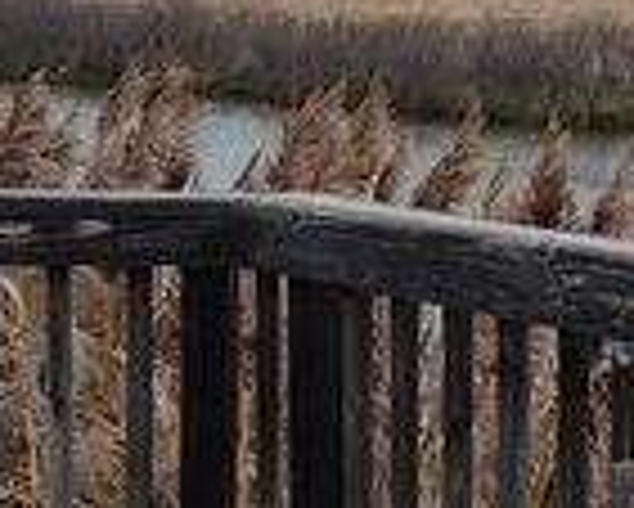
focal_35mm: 127
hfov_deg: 14.5
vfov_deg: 12.1
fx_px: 2385
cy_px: 81
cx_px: 827
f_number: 1.8
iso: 231
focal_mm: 5.56
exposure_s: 1/120
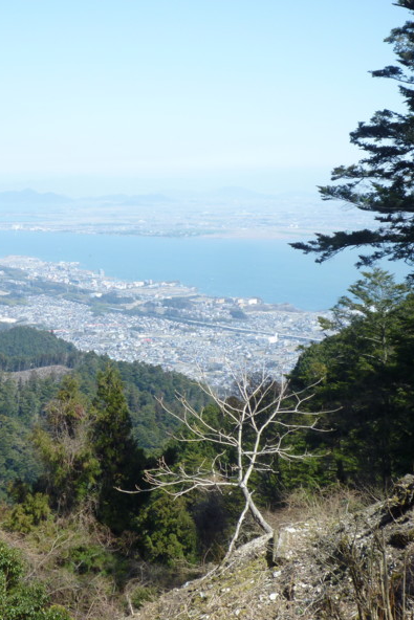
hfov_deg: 22.6
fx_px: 1017
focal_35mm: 59
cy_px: 308
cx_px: 71
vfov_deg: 33.9
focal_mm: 7.3
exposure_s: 1/320
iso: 80
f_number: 4.1
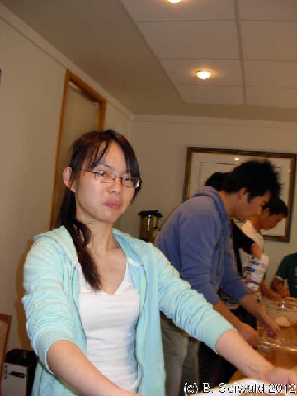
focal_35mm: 38
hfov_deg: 37.7
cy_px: 198
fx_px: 435
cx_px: 148
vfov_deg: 49.0
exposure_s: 1/22.6
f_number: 2.9
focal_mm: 6.3
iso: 79
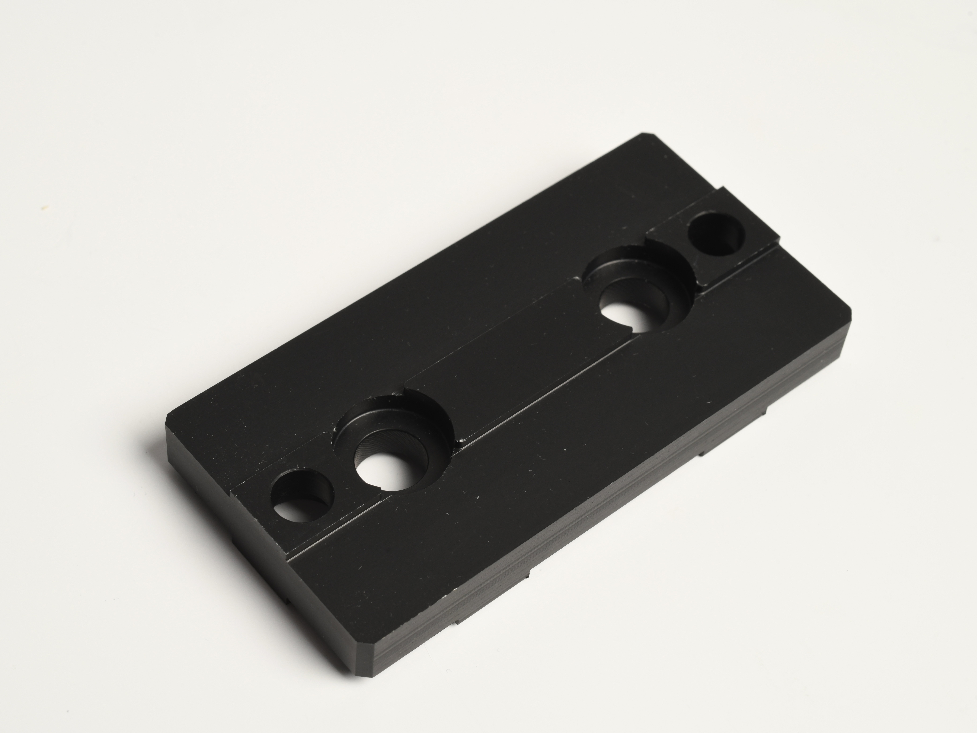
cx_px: 449
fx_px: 1835
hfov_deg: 29.8
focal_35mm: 65
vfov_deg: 22.6
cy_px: 366
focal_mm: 60
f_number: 18
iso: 400
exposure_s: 1/80
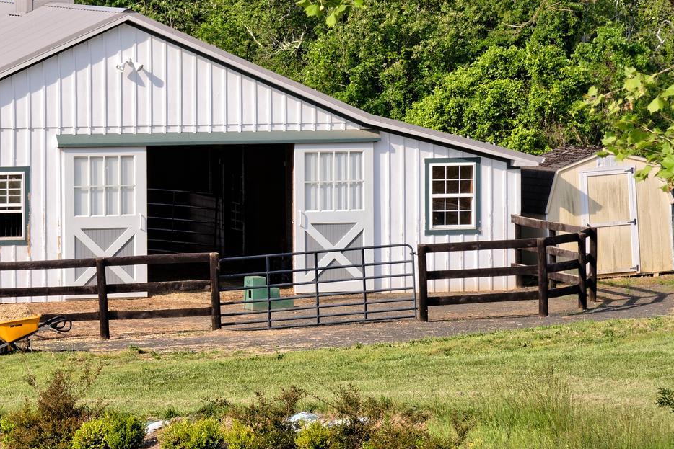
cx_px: 190
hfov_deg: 7.8
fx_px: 4924
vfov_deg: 5.2
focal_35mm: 263
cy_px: 71
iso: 320
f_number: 10
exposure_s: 1/400
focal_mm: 120
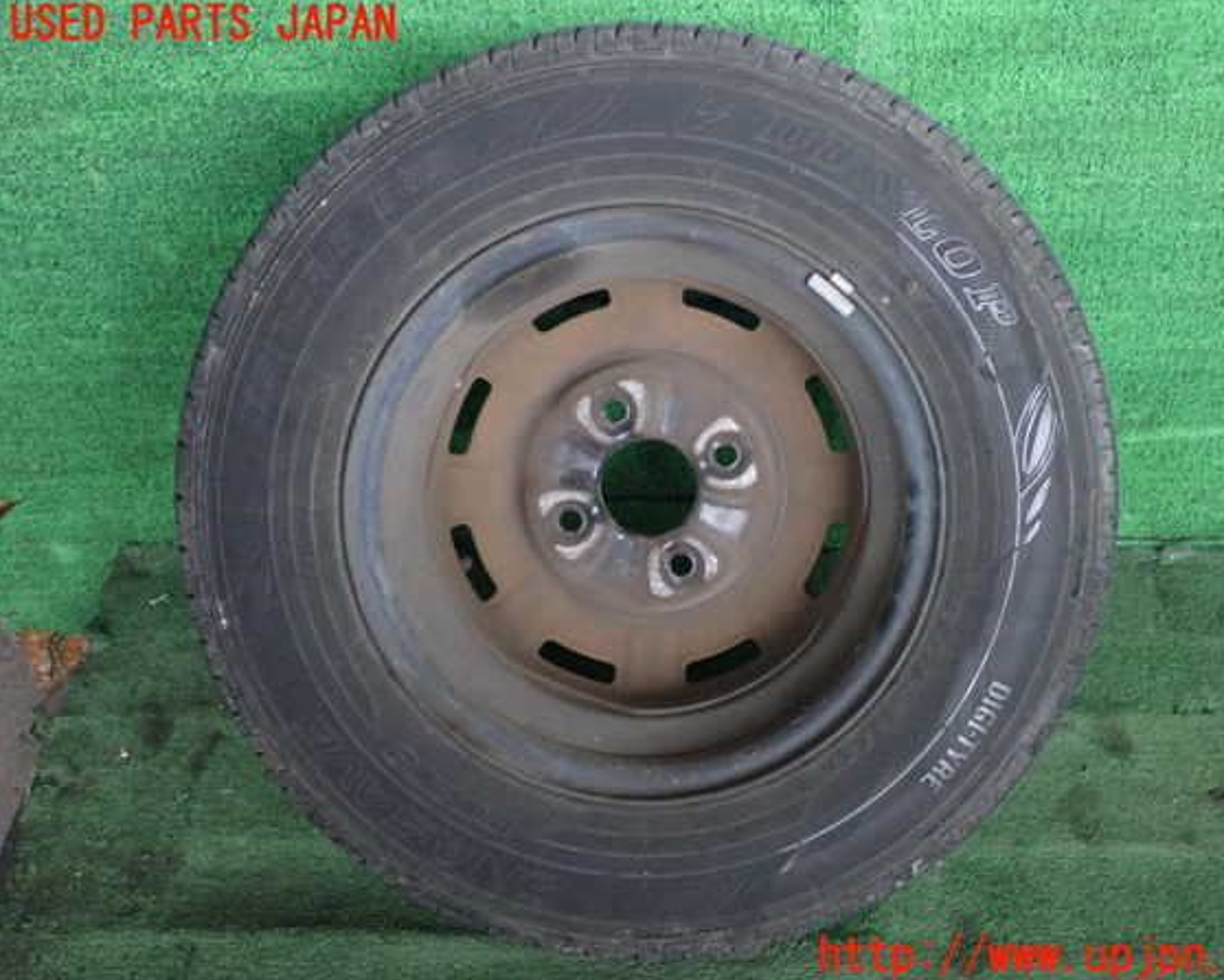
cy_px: 491
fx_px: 1559
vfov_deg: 34.9
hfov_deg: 42.9
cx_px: 656
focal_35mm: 43
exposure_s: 1/125
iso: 1000
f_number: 2.8
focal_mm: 7.31
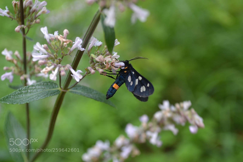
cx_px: 122
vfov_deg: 23.8
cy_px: 81
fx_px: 385
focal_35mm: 57
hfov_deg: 35.1
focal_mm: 38
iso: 100
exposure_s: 1/125
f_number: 5.6
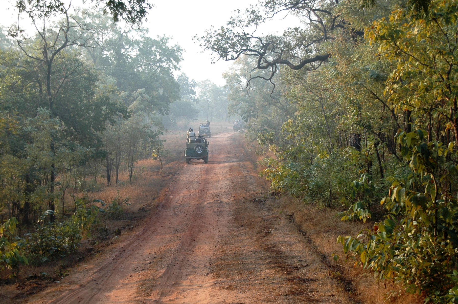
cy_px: 163
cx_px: 214
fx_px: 928
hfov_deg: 27.7
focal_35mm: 73
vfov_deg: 18.6
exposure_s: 1/125
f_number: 5.6
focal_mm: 44
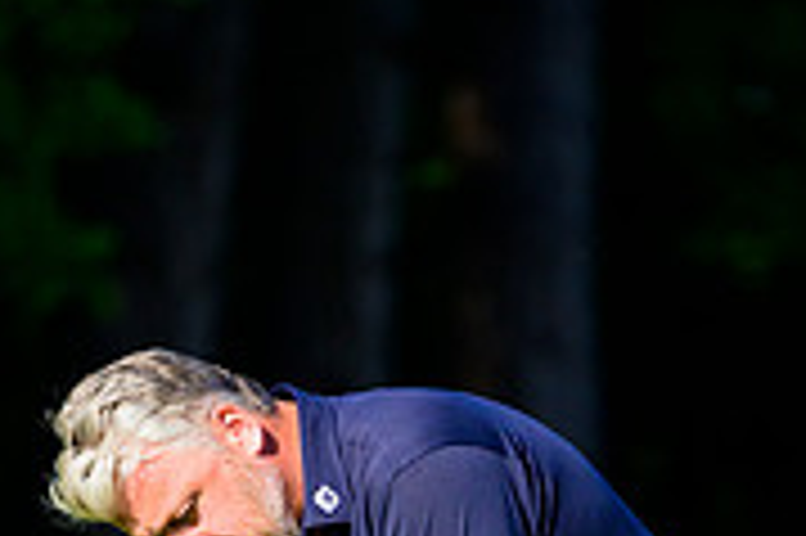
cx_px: 419
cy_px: 955
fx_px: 19147
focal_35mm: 856
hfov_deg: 2.4
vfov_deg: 1.6
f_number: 5.6
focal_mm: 340
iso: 640
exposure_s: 1/2500
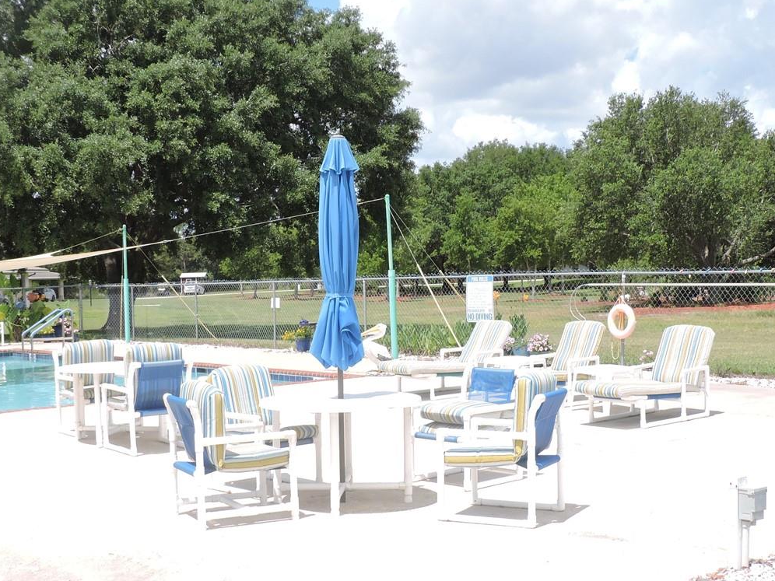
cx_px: 356
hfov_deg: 36.1
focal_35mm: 53
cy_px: 326
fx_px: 1187
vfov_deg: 27.5
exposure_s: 1/1600
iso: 200
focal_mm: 5.9
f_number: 3.2
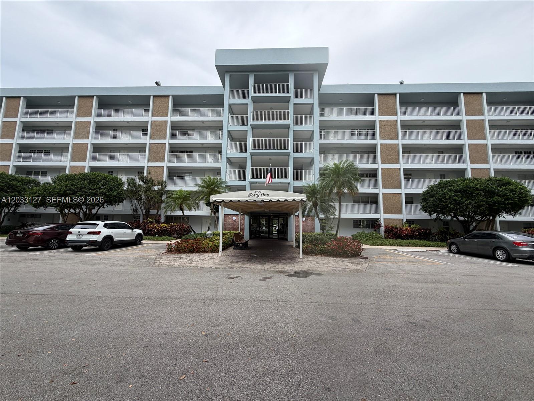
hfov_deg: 102.1
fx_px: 216
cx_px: 267
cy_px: 200
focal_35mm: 14
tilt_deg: +8.3
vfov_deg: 85.7
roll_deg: -1.9
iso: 50
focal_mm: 2.22
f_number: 2.2
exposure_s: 1/502
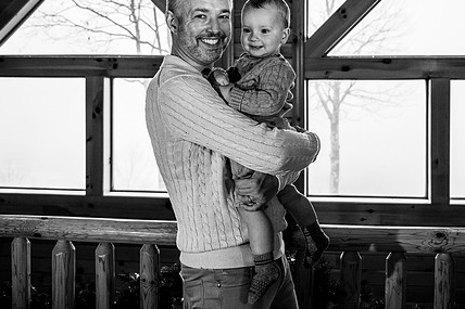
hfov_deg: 37.4
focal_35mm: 53
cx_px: 282
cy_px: 75
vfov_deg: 25.2
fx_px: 684
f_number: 4.5
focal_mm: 33
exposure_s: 1/250
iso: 800
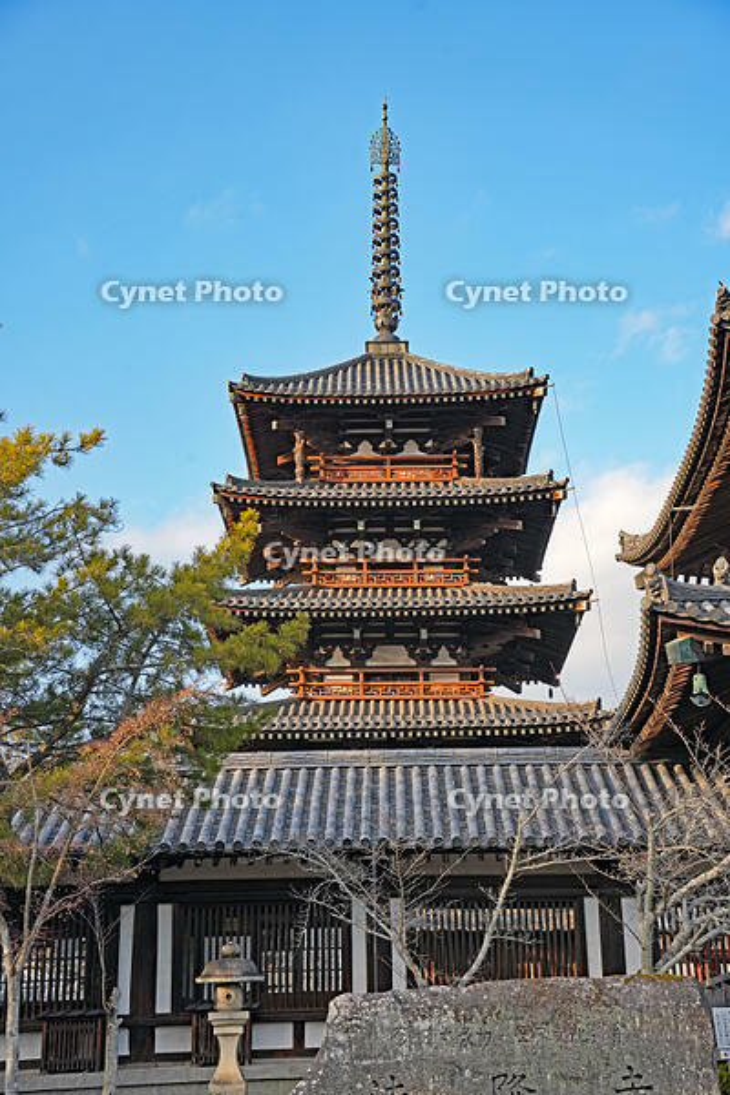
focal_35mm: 64
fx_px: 1947
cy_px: 548
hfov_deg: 21.2
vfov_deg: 31.4
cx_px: 365
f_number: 8
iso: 320
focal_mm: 64
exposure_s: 1/250
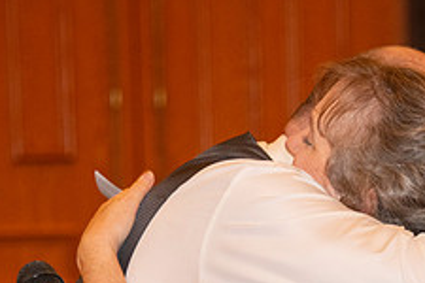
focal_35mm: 413
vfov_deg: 3.3
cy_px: 358
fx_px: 4875
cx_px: 280
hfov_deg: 5.0
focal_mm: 160
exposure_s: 1/60
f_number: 5.6
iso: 2000
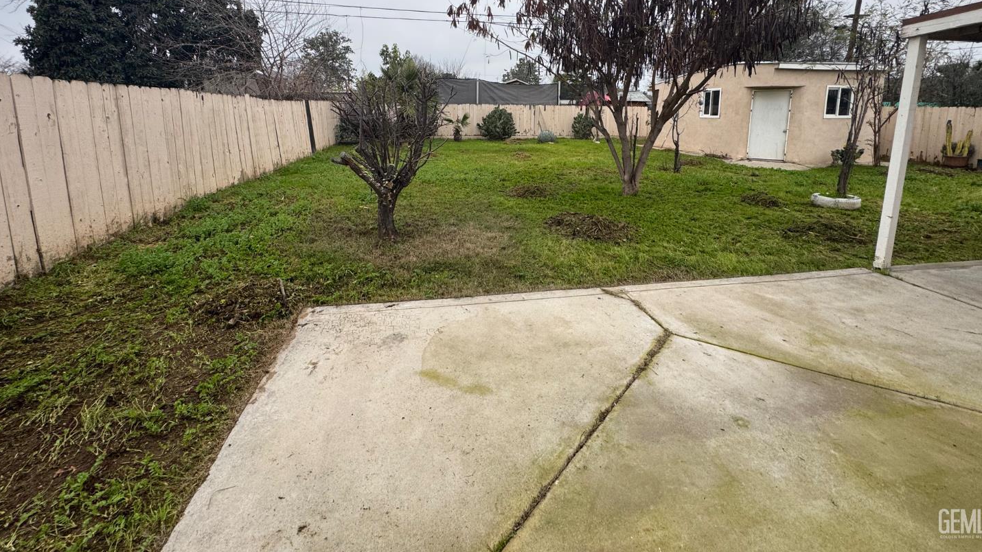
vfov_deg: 64.7
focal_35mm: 16
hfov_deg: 99.4
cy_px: 170
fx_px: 417
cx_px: 486
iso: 80
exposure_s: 1/99
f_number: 2.2
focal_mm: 2.22
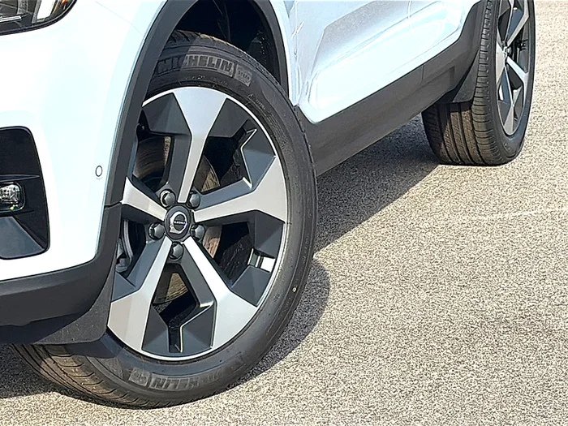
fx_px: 1641
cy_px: 213
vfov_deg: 14.8
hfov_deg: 19.6
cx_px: 284
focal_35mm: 100
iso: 100
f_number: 1.78
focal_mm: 6.86
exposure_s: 1/4808
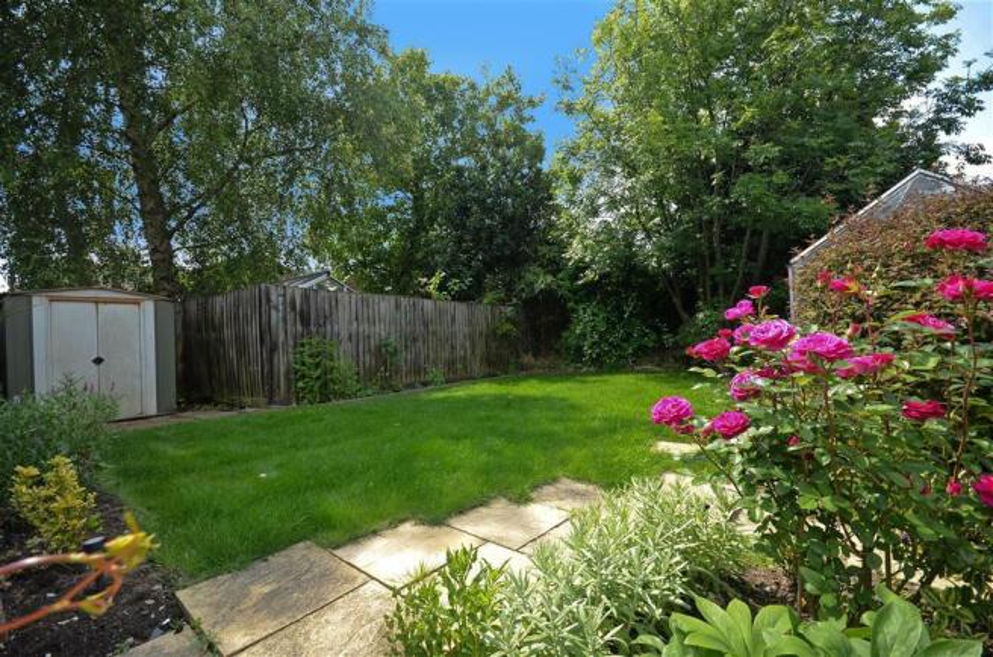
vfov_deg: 77.0
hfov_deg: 100.5
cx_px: 496
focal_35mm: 15
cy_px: 328
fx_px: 413
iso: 200
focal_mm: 10
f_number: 8
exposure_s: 1/100
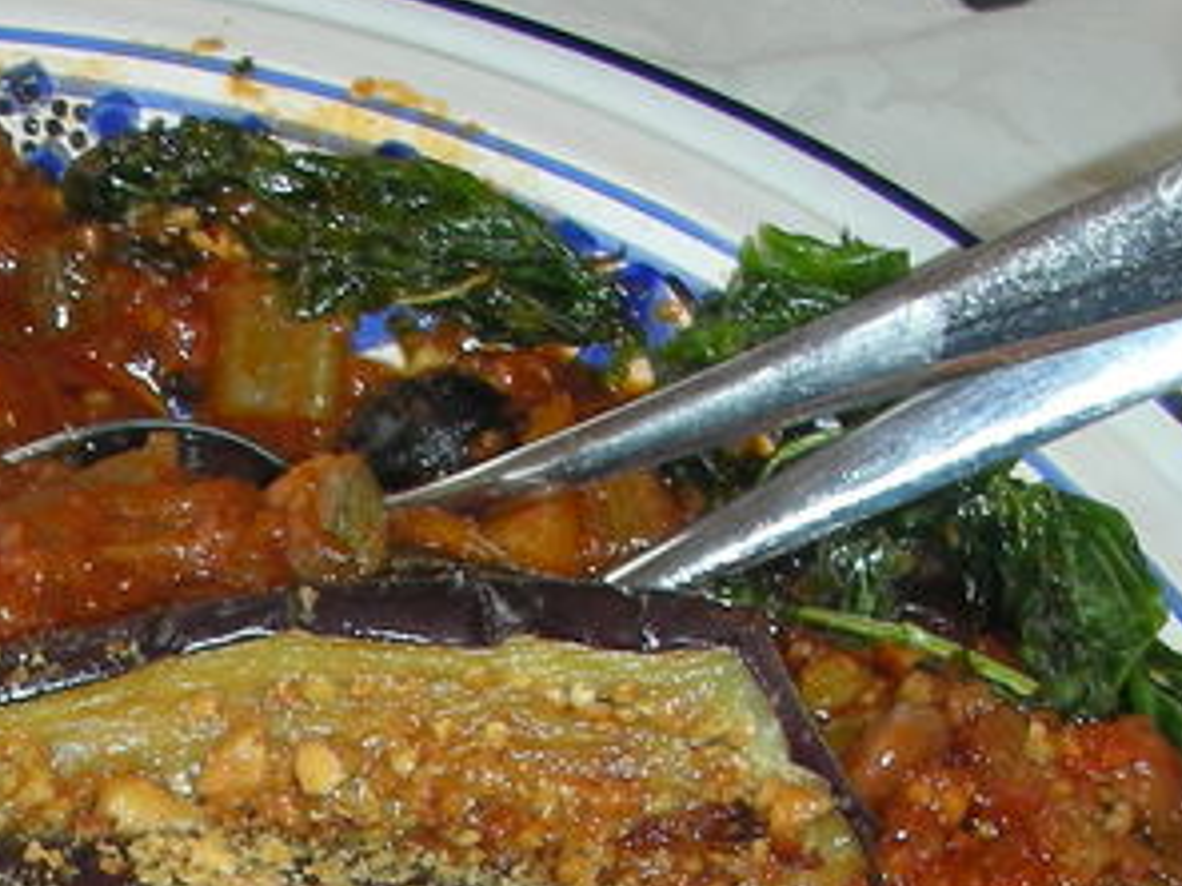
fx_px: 4132
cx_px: 0
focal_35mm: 121
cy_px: 1481
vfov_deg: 11.5
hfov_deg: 16.0
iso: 50
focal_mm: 5.8
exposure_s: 1/60.1
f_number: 3
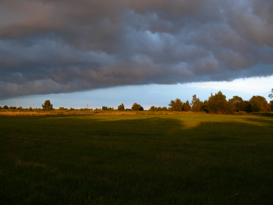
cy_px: 102
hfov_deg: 51.4
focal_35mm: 36
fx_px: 284
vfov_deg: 39.7
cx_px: 136
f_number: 2.8
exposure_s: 1/60
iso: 100
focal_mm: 6
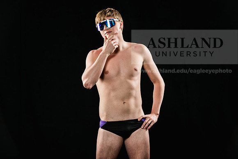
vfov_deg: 12.5
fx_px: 727
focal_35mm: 110
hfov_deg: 18.6
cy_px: 80
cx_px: 119
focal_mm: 110
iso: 320
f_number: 6.3
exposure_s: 1/250
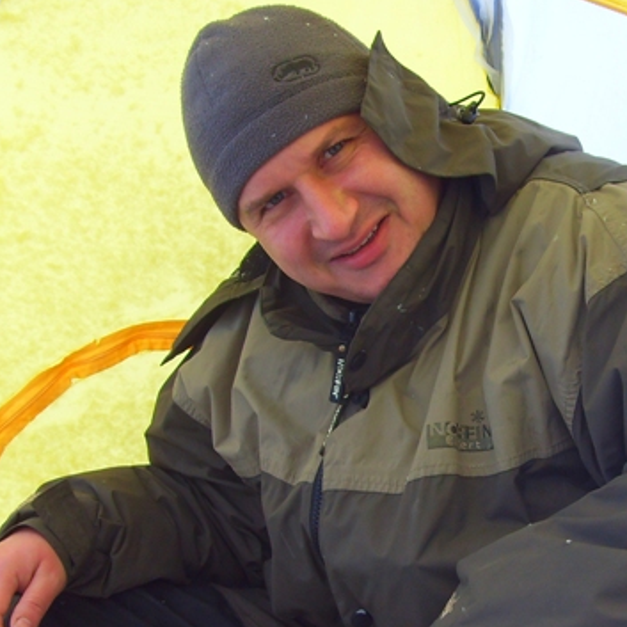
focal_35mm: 75
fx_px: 1537
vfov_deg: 22.9
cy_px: 464
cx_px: 387
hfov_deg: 23.0
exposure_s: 1/90
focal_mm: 6.6
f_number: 3.5
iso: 80
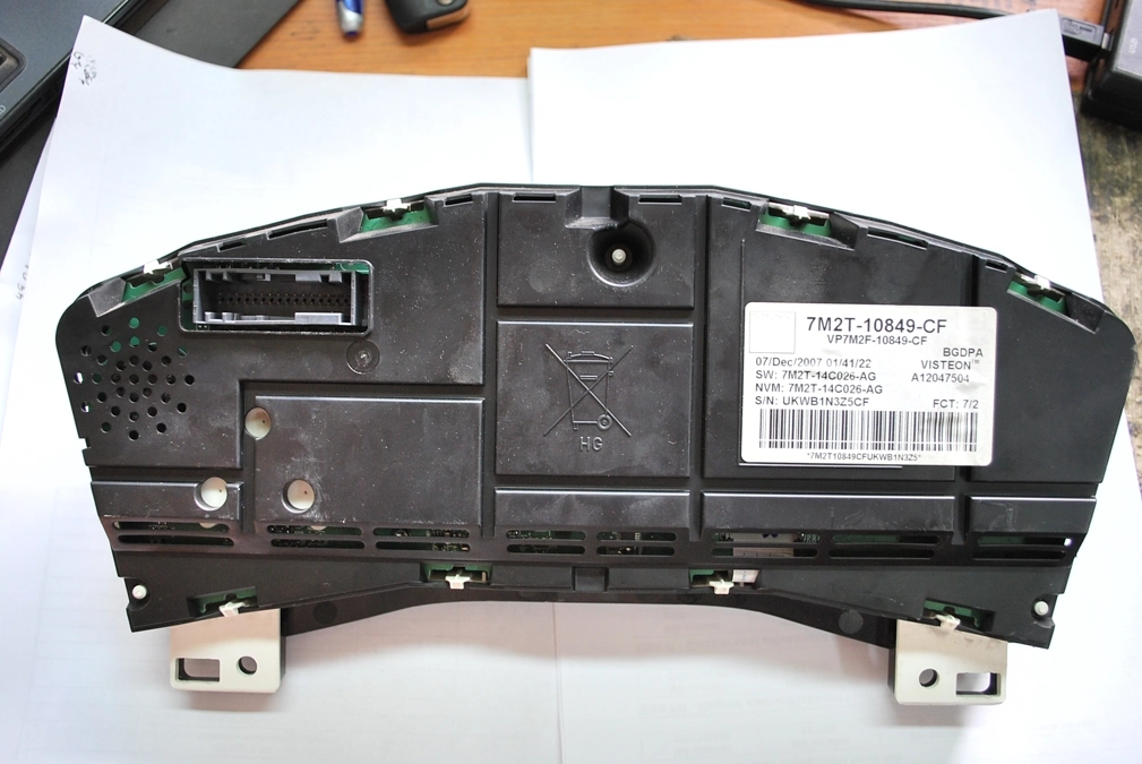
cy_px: 382
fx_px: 1048
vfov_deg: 40.1
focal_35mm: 33
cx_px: 571
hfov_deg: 57.2
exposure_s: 1/30
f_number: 4
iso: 360
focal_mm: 22
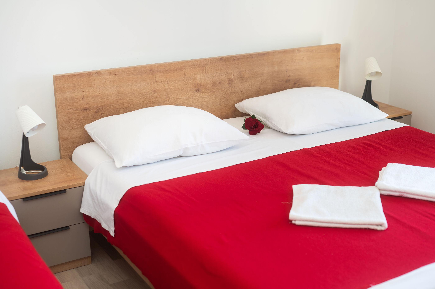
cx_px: 218
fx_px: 604
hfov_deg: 39.6
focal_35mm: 50
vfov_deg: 27.0
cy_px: 144
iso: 100
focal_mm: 50
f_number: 2.8
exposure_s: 1/200
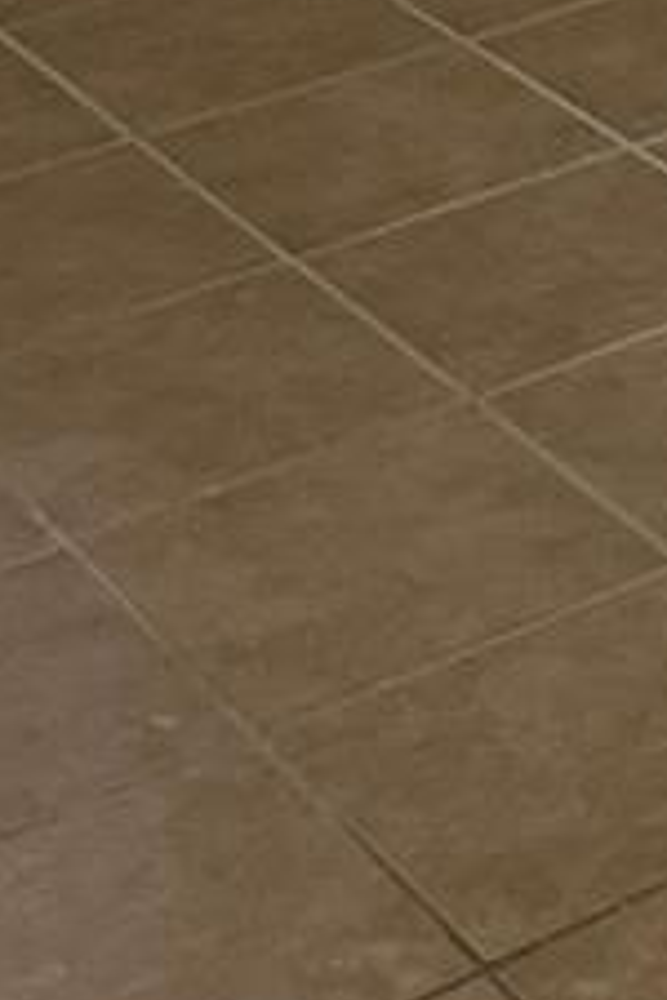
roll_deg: -1.4
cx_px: 1383
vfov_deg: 14.6
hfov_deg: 9.6
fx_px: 3696
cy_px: -391
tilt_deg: -15.9
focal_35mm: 133
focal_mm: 6.86
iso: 500
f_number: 1.78
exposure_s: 1/60
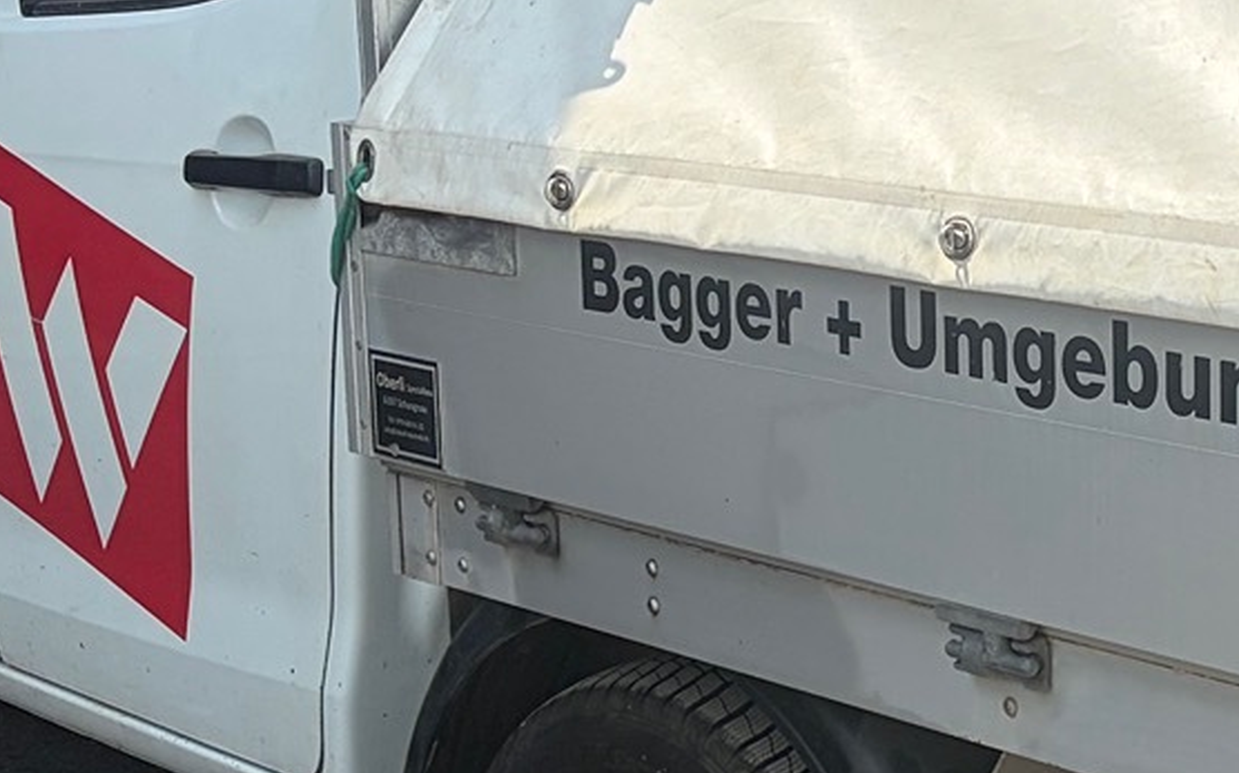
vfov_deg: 13.1
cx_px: 1186
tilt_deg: -10.7
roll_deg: +1.4
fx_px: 3375
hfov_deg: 20.3
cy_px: 414
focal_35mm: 100
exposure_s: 1/3279
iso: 50
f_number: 1.6
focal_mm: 5.96
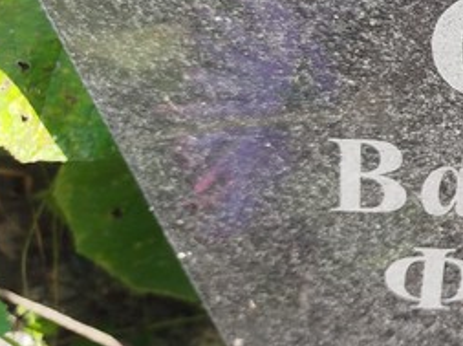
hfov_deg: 21.8
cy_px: 90
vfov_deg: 19.2
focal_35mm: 76
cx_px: 679
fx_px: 1015
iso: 50
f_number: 1.7
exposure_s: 1/281
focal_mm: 5.31
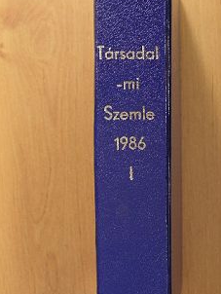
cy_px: 147
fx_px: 485
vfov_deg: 33.8
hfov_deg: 25.6
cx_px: 147
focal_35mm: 57
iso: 100
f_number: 3.5
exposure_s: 1/20.5
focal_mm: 6.3
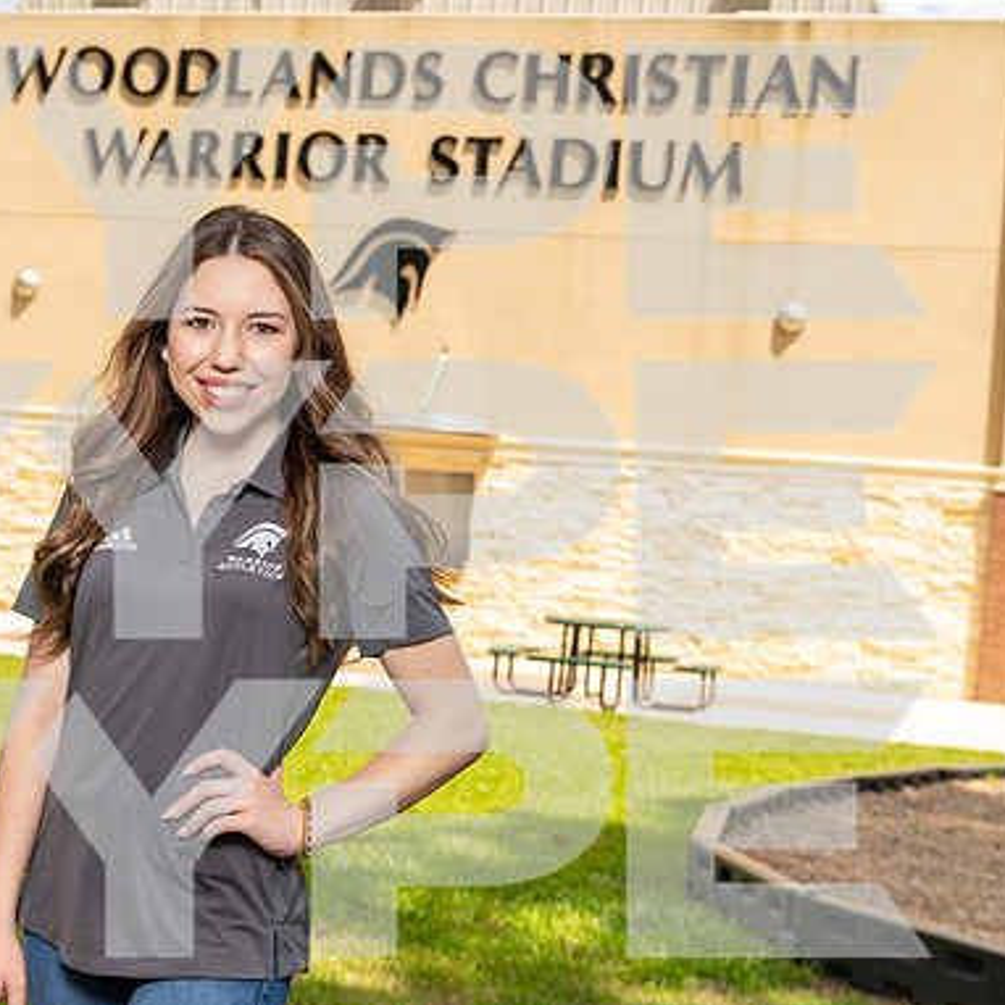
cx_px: 268
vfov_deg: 27.7
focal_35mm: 62
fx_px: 2037
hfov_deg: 27.4
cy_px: 501
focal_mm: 48
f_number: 5.6
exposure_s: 1/250
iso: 200
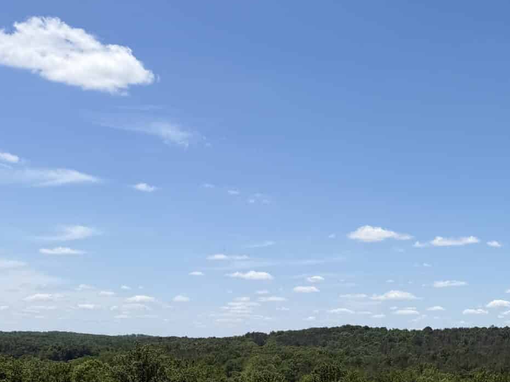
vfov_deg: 22.2
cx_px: 688
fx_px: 972
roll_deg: -0.3
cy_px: 240
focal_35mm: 66
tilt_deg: +5.7
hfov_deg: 24.9
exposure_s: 1/7353
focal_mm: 6.76
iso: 80
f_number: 1.78
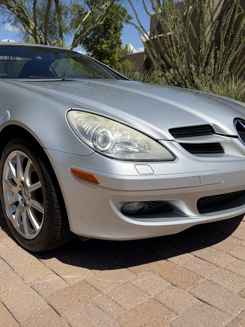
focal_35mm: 33
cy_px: 159
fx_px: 311
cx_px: 91
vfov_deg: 55.3
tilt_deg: -12.7
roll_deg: +0.4
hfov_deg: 42.6
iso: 80
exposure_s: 1/7353
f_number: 1.78
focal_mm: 6.76
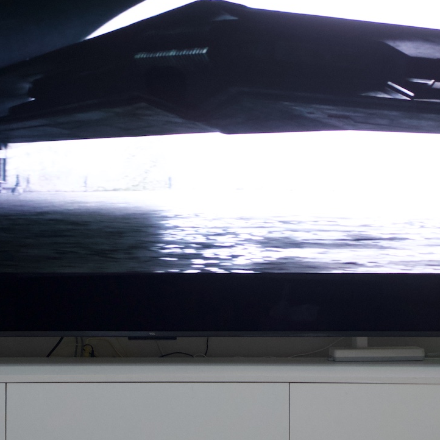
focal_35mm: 106
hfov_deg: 16.4
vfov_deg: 16.4
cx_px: 150
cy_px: 127
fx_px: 1524
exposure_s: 1/160
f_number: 4
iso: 2000
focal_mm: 45
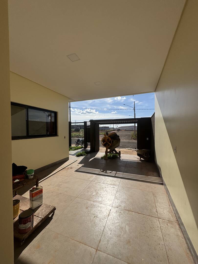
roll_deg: +1.3
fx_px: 107
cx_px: 99
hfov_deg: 85.7
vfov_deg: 102.1
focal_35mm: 14
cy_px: 132
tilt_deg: -0.8
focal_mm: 2.22
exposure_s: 1/4132
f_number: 2.2
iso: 50
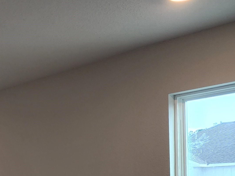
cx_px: -97
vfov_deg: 21.0
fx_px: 448
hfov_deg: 24.3
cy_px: 199
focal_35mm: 66
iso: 80
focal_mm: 6.4
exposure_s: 1/120
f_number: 1.8
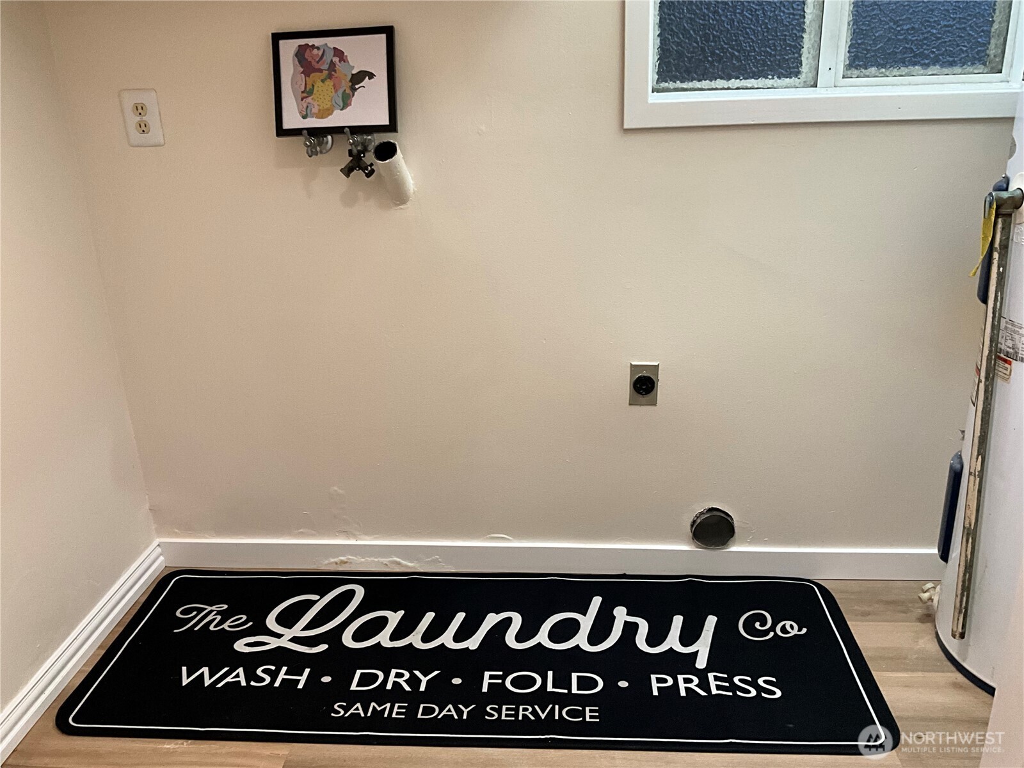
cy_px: 384
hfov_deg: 61.7
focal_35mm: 29
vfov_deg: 48.2
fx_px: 858
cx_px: 512
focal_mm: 3
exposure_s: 1/60
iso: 125
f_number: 1.8
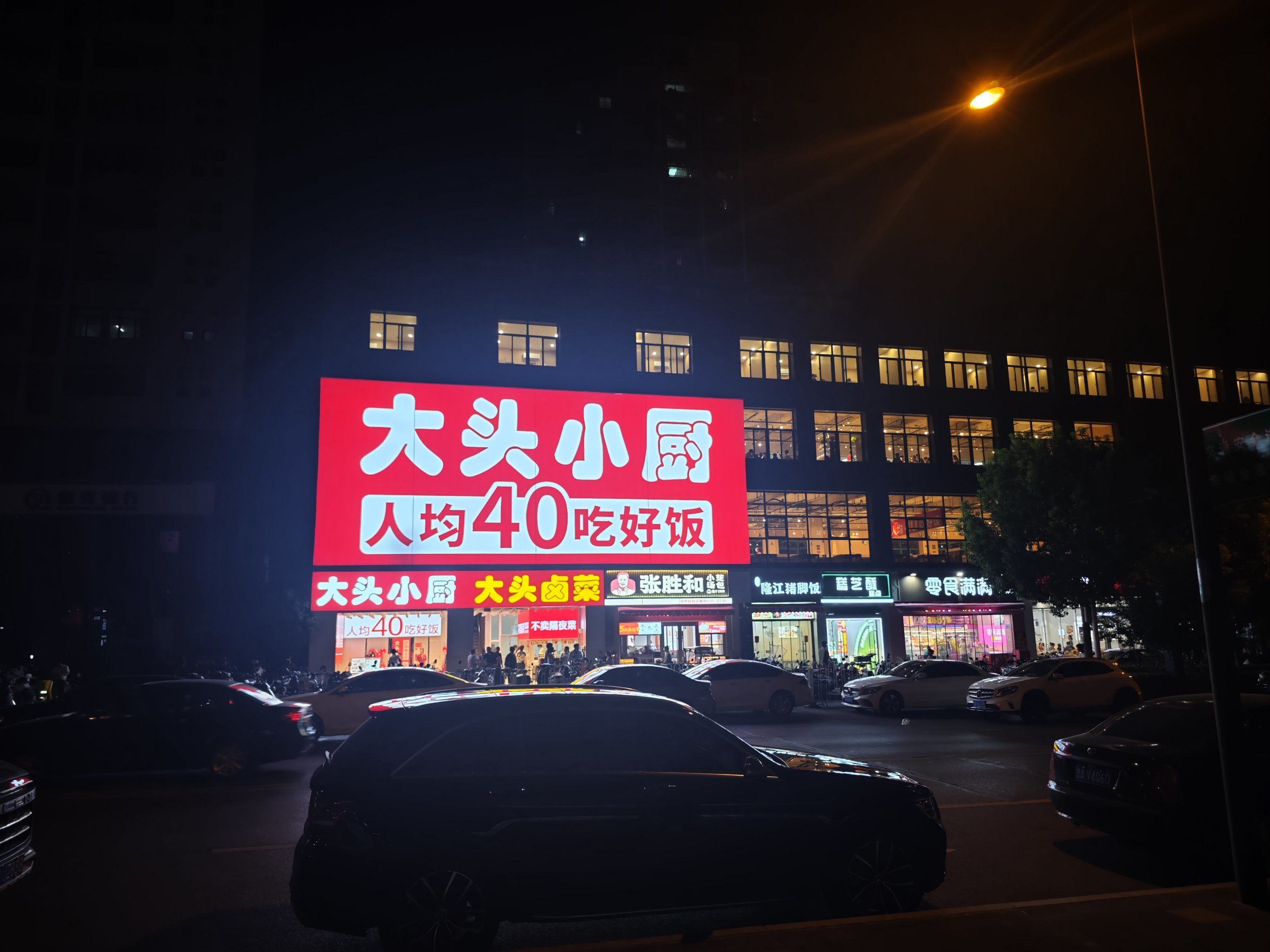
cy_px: 476
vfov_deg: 58.9
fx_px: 844
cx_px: 635
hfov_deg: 73.9
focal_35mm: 23
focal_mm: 8.7
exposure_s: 1/333
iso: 50
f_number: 1.9
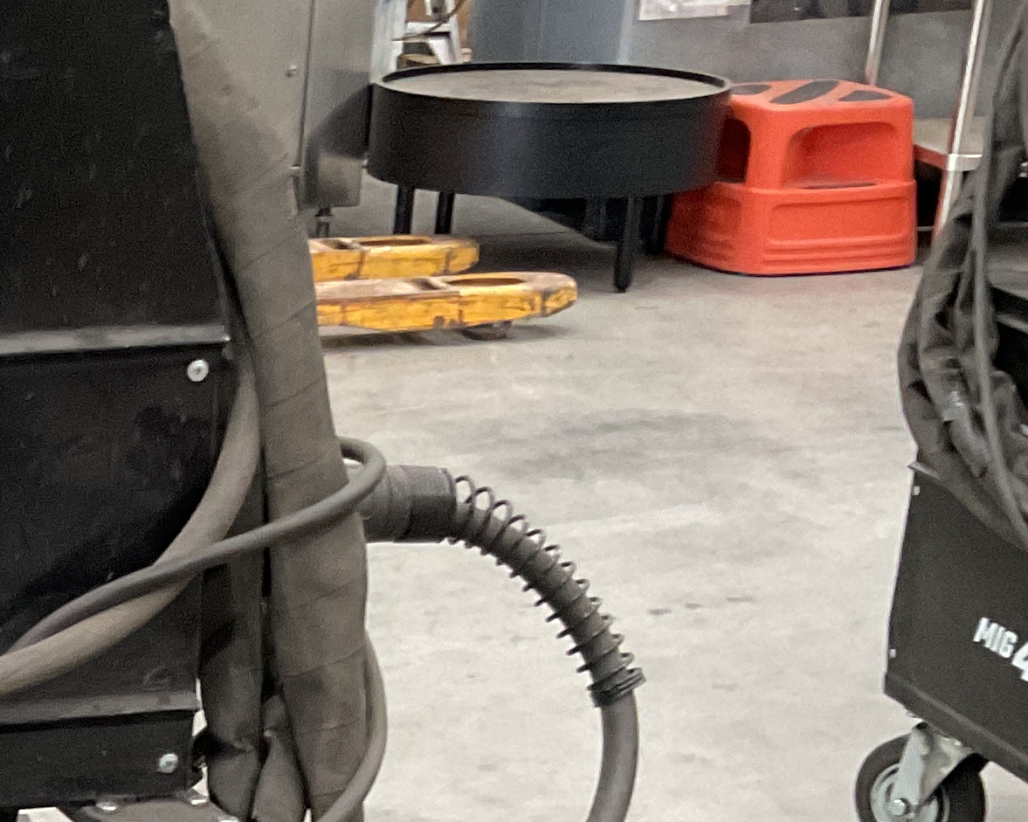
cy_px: 1037
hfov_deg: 17.8
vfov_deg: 15.2
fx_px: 2950
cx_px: -493
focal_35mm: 97
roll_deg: +1.0
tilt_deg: -26.0
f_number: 1.8
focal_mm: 3
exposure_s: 1/60
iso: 160
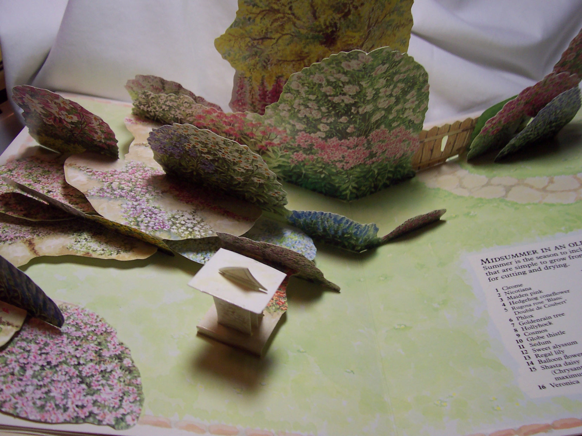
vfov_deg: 38.7
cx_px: 291
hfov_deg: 50.1
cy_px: 218
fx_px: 622
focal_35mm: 37
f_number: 2.8
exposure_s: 1/45
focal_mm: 5.6
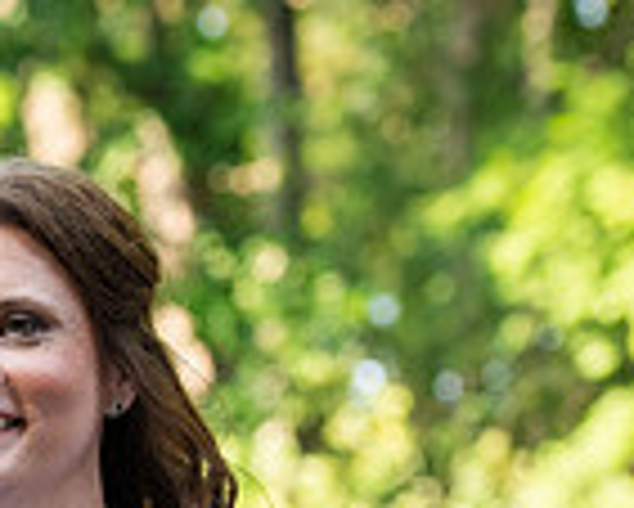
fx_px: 5652
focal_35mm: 301
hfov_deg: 6.4
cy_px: 618
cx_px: -189
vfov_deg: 5.1
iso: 640
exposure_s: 1/500
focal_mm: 78
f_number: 3.5
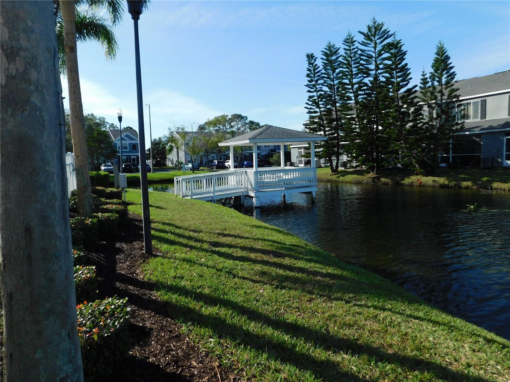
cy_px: 191
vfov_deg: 58.9
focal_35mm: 23
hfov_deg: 73.9
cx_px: 255
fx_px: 339
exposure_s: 1/400
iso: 125
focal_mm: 4
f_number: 6
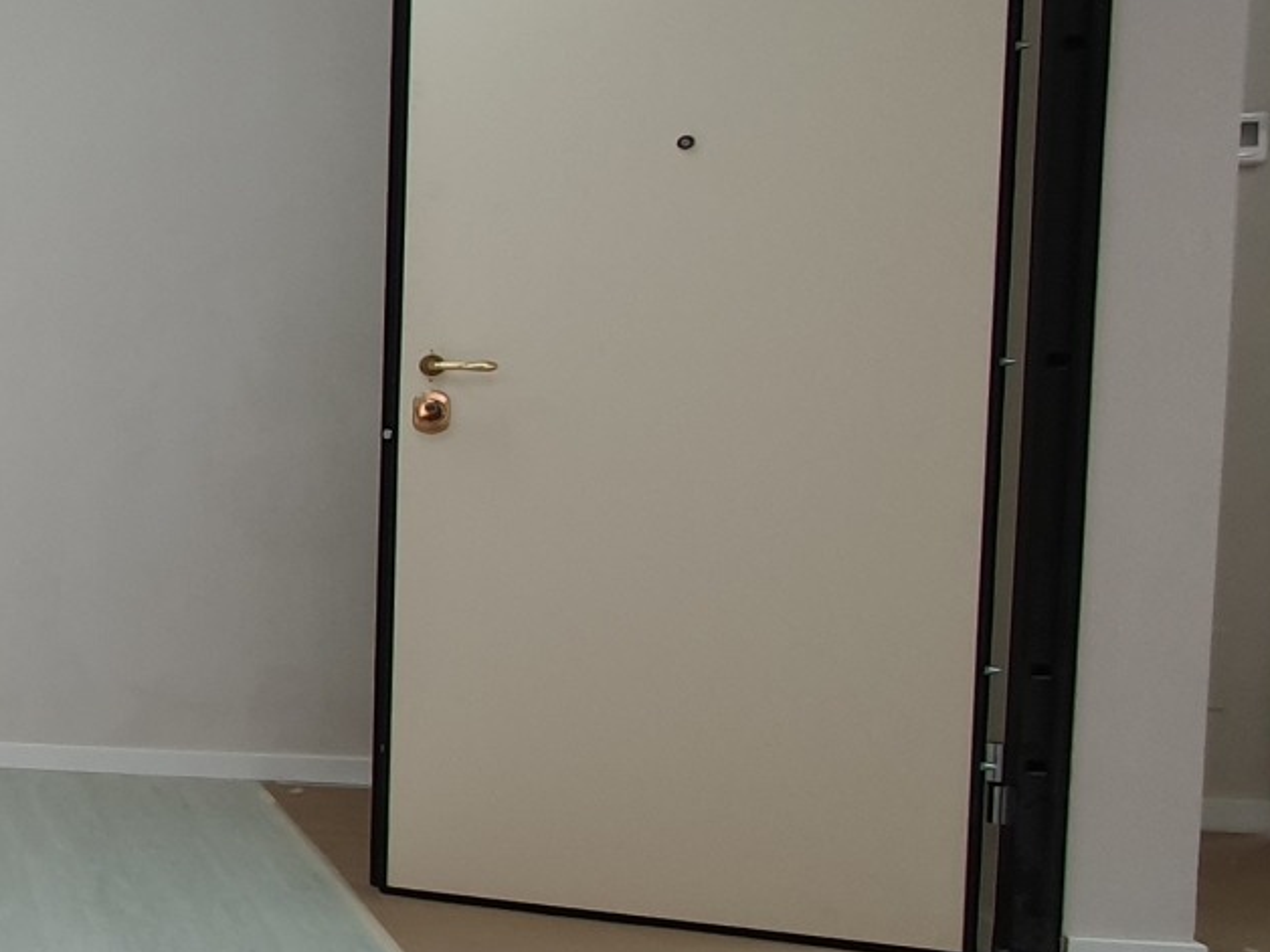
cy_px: 451
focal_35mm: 53
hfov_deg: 25.0
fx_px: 1944
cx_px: -748
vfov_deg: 27.5
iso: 50
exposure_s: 1/50
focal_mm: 1.8
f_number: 2.2
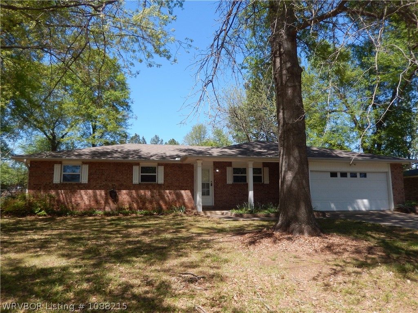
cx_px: 209
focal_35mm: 25
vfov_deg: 54.9
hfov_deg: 69.4
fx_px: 302
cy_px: 156
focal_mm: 4.5
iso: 125
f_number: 3.4
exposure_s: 1/800
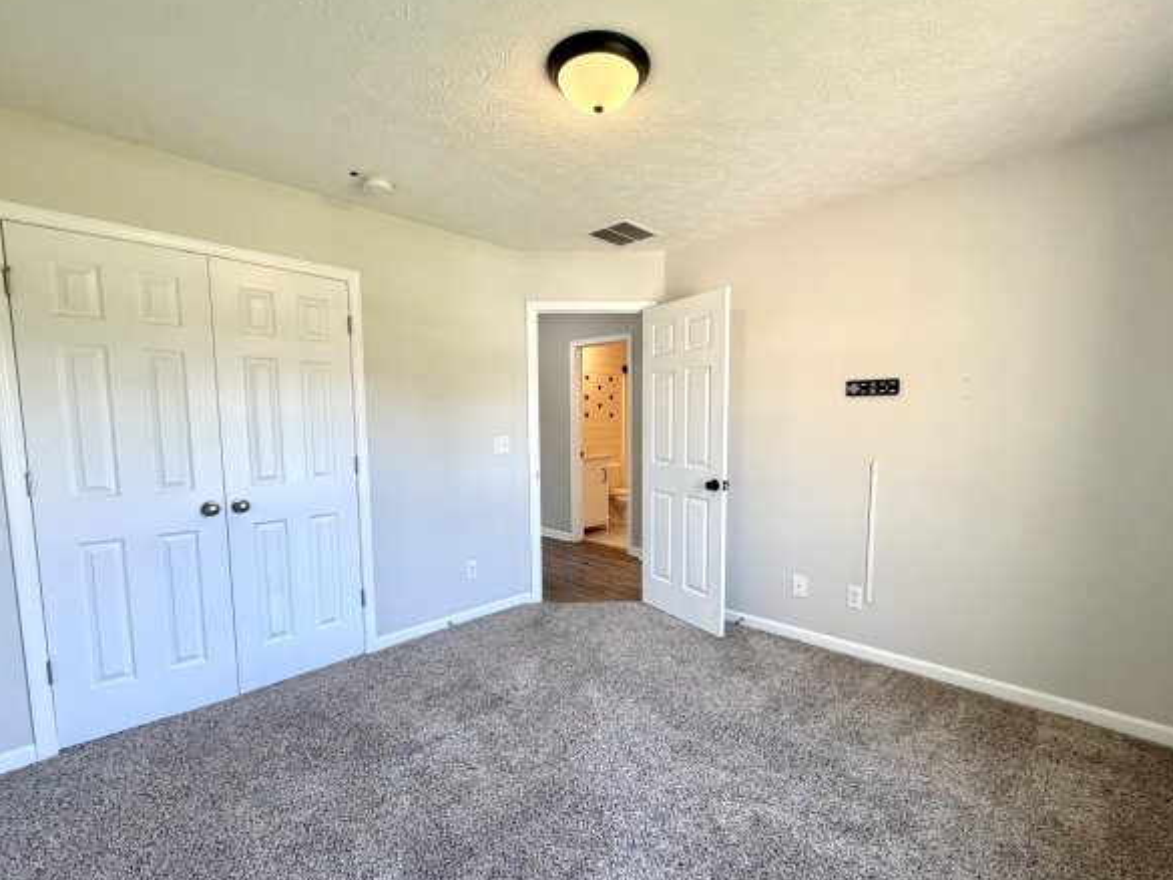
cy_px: 474
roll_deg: +0.7
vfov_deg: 78.0
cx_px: 600
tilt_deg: -6.2
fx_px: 542
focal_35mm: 16
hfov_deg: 94.5
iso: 250
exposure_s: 1/120
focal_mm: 2.22
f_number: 2.2
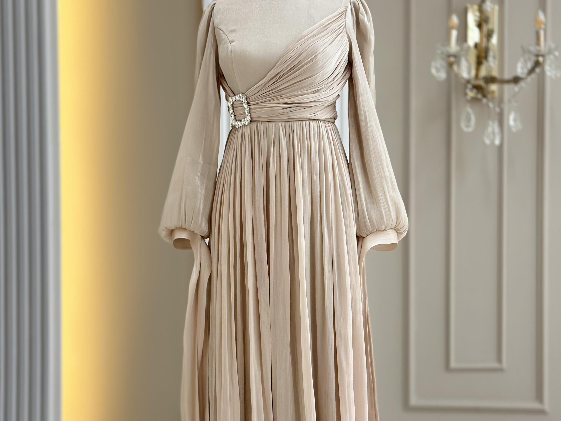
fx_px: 1053
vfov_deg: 22.5
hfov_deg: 29.8
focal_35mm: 65
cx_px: 282
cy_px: 264
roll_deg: -0.4
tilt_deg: -1.5
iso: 80
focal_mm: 6.86
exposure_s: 1/368
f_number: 1.78
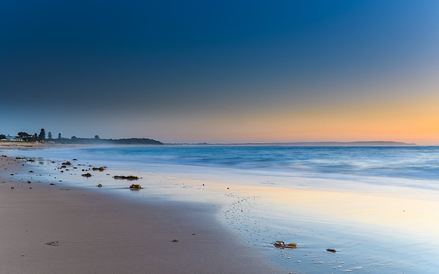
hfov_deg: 57.0
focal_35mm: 34
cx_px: 219
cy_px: 137
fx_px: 405
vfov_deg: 37.4
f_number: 8
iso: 50
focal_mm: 22
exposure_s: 10
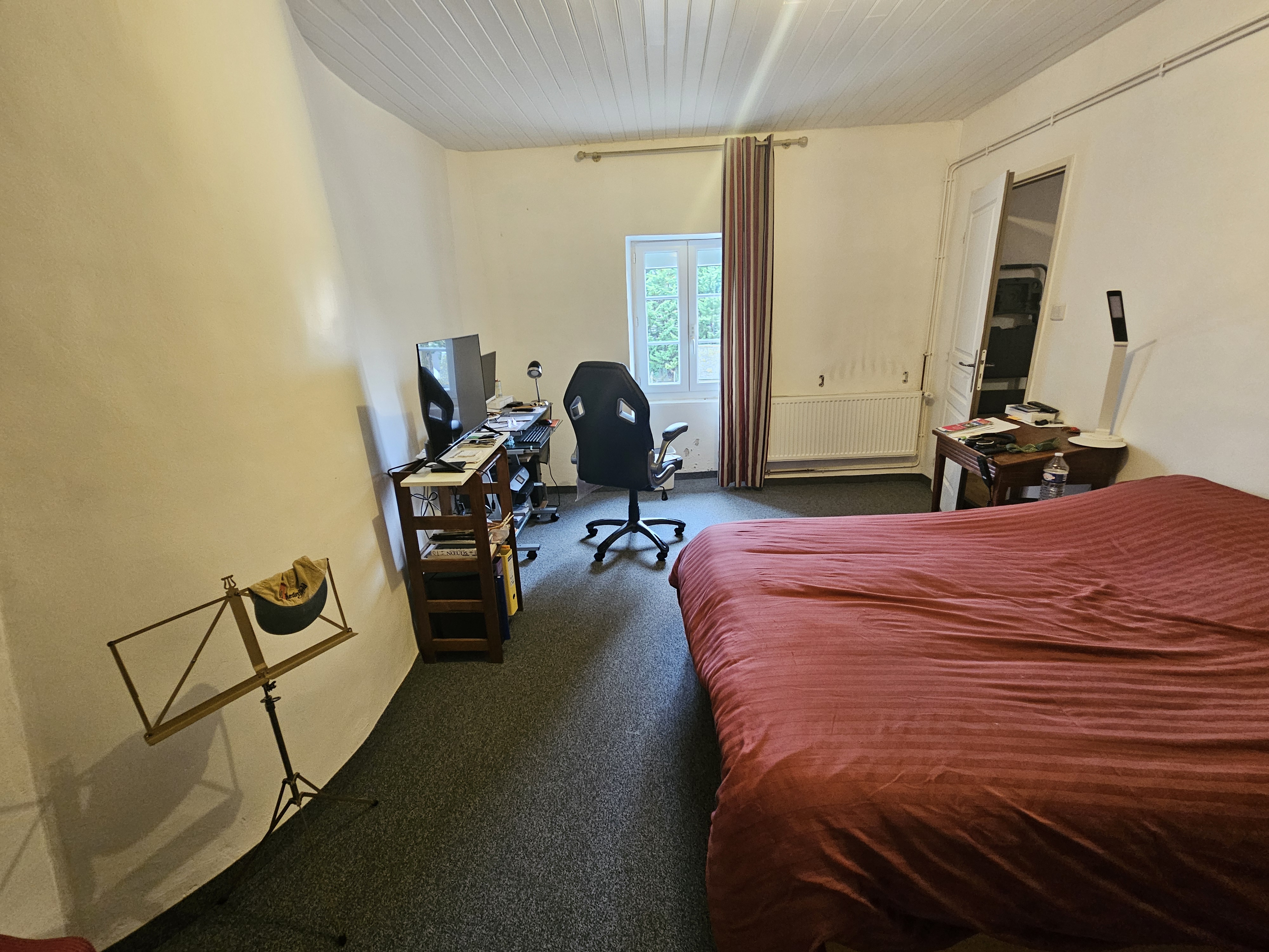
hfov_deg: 106.2
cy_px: 476
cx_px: 634
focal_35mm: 13
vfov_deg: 89.9
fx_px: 477
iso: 320
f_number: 2.2
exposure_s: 1/33.3
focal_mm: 2.2
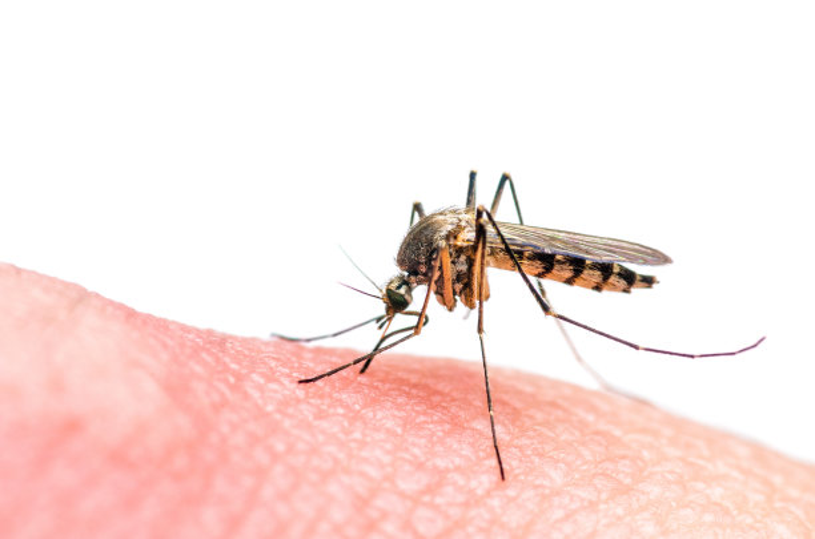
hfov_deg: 13.7
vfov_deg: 9.1
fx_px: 3388
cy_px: 270
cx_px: 408
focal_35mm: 150
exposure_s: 1/180
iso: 100
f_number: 9.5
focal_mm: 100
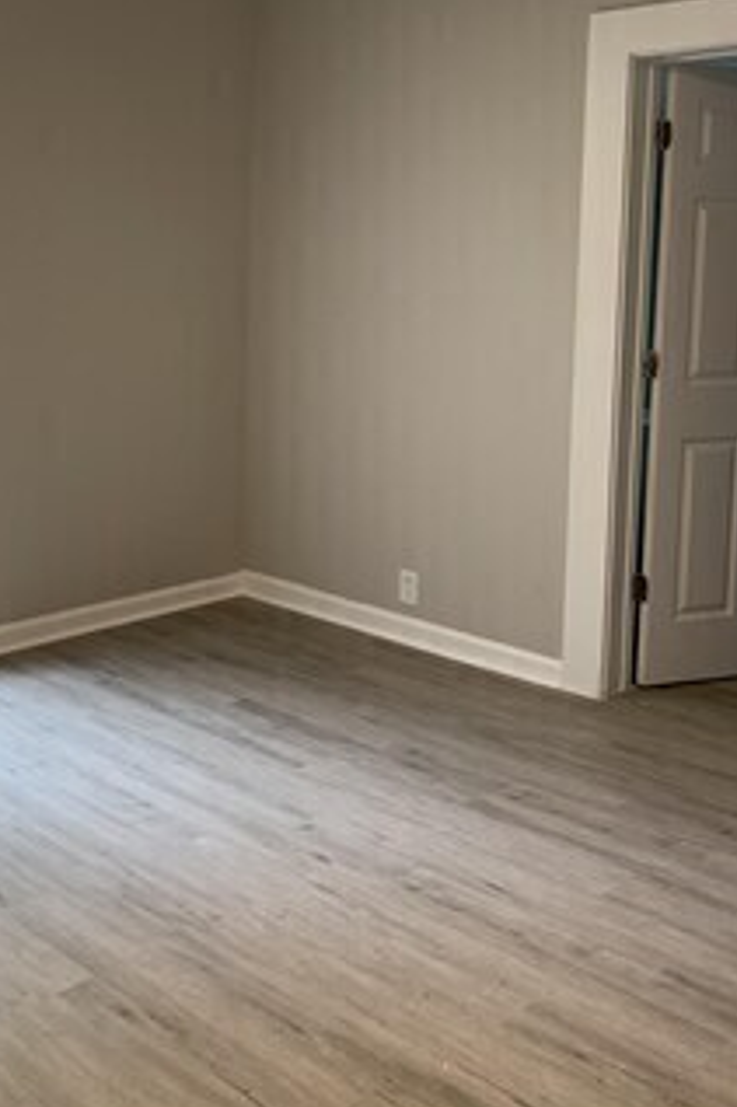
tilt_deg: -4.7
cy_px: 349
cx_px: 136
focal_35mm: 41
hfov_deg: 31.7
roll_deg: -0.1
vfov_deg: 46.5
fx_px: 1260
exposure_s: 1/60
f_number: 1.8
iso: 125
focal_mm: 4.25
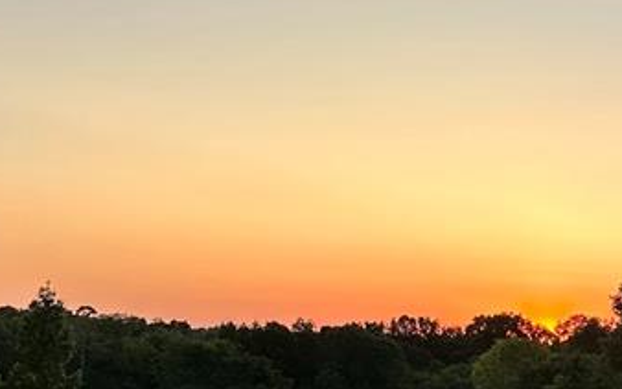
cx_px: 681
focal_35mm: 77
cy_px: 391
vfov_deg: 16.6
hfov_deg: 25.0
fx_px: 1305
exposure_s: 1/516
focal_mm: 6.86
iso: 80
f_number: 1.78
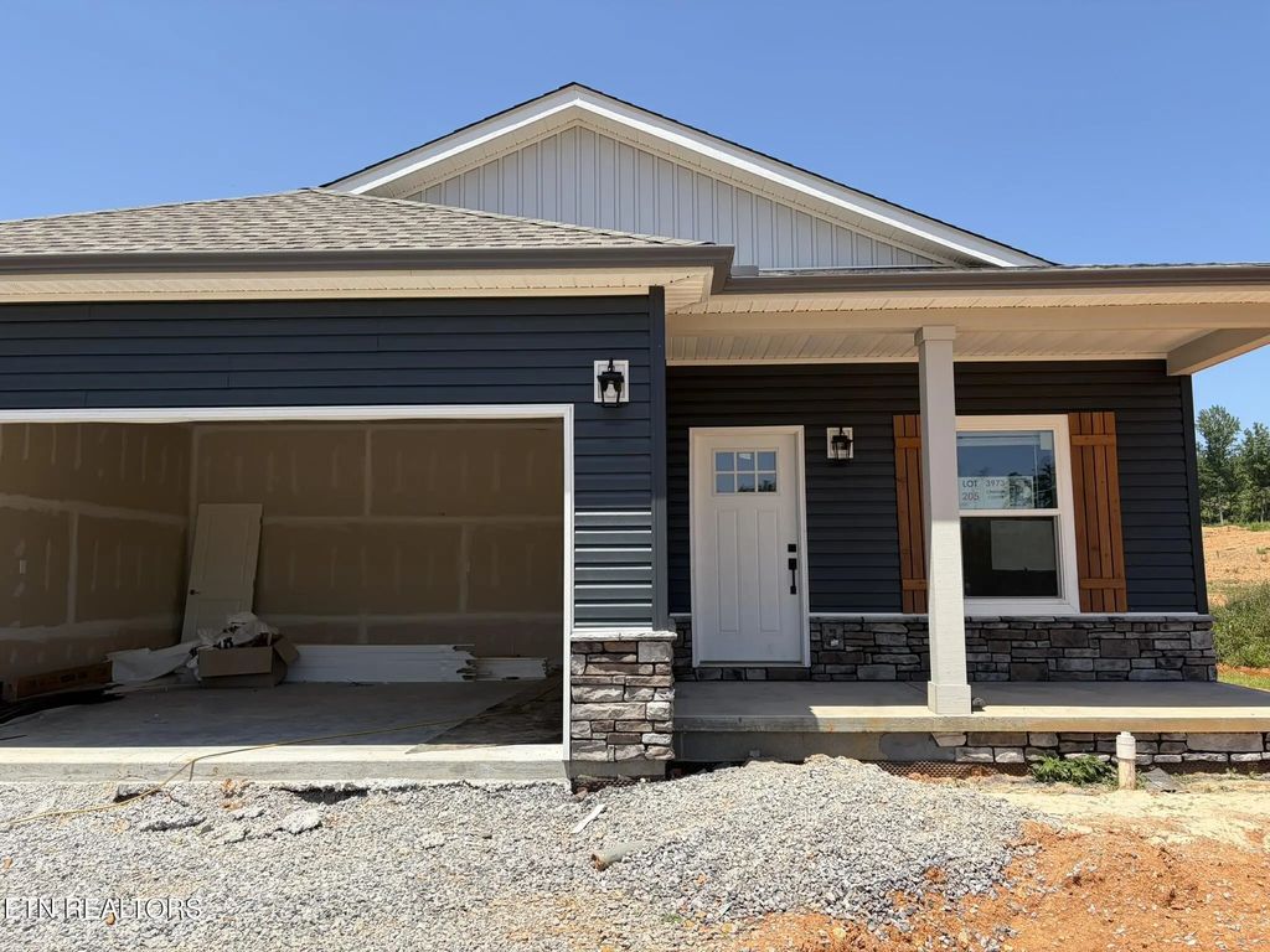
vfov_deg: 53.1
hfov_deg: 67.3
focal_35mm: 26
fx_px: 954
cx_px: 635
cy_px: 476
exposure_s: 1/3448
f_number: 1.6
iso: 64
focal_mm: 5.96
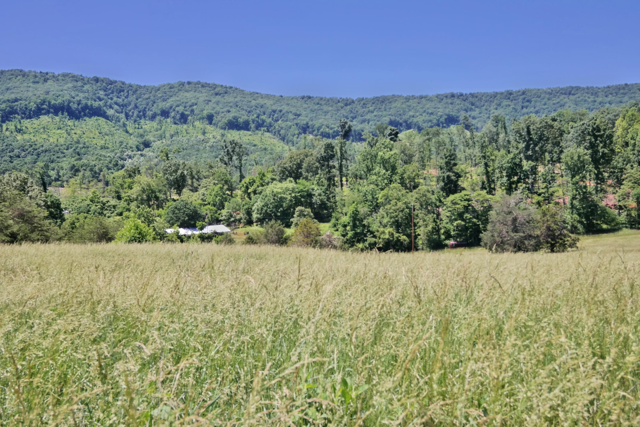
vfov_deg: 36.9
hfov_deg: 53.1
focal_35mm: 36
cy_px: 214
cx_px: 320
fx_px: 640
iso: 100
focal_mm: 24
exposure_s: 1/200
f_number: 8
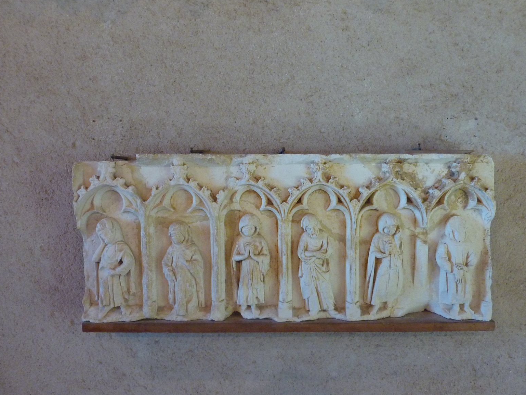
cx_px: 271
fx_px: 395
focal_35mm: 26
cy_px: 204
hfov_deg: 67.3
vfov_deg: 53.1
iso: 320
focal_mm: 4.1
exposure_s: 1/30
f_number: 3.3
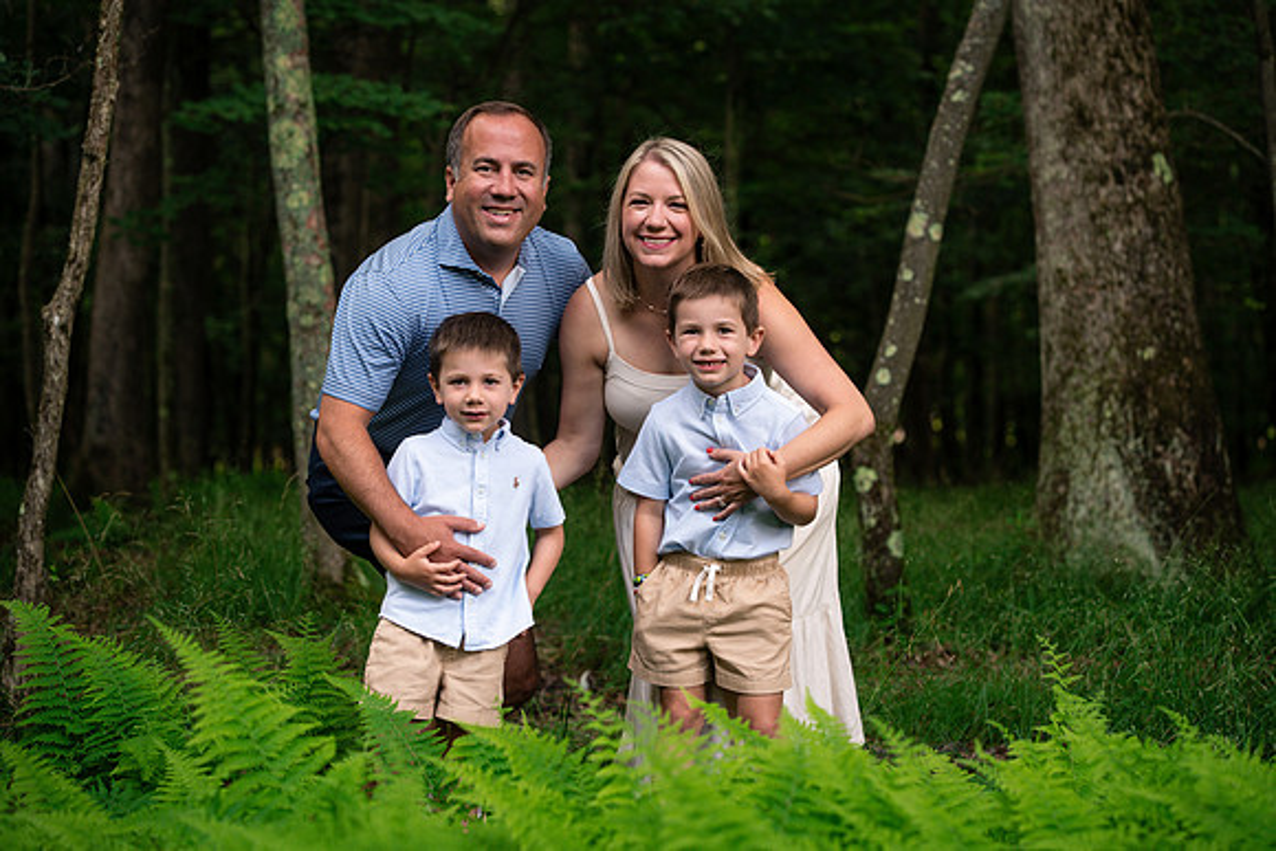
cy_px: 426
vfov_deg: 16.1
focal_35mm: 85
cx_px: 638
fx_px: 3013
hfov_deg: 23.9
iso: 200
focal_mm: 85
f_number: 4
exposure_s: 1/200
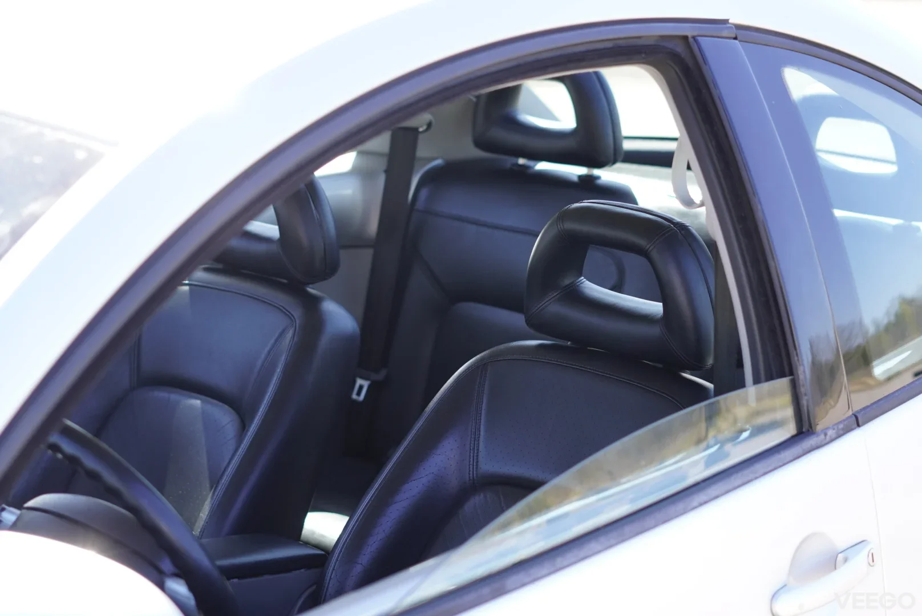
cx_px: 461
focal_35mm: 75
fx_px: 1922
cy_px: 308
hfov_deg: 27.0
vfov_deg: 18.2
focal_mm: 50
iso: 250
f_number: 2.5
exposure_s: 1/500
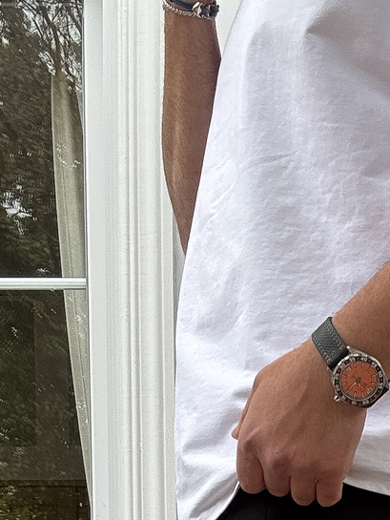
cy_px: 735
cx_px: 407
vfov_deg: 19.8
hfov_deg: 16.4
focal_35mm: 88
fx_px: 1321
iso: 20
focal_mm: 2.69
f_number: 1.9
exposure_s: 1/160
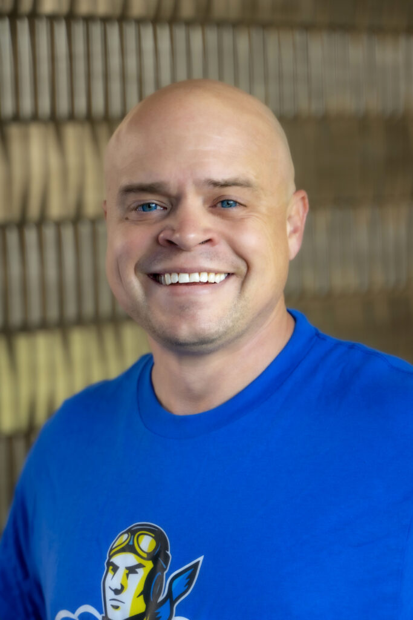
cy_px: 310
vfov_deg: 27.0
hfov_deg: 18.2
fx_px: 1290
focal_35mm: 75
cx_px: 206
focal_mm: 75
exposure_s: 1/160
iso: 160
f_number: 2.8
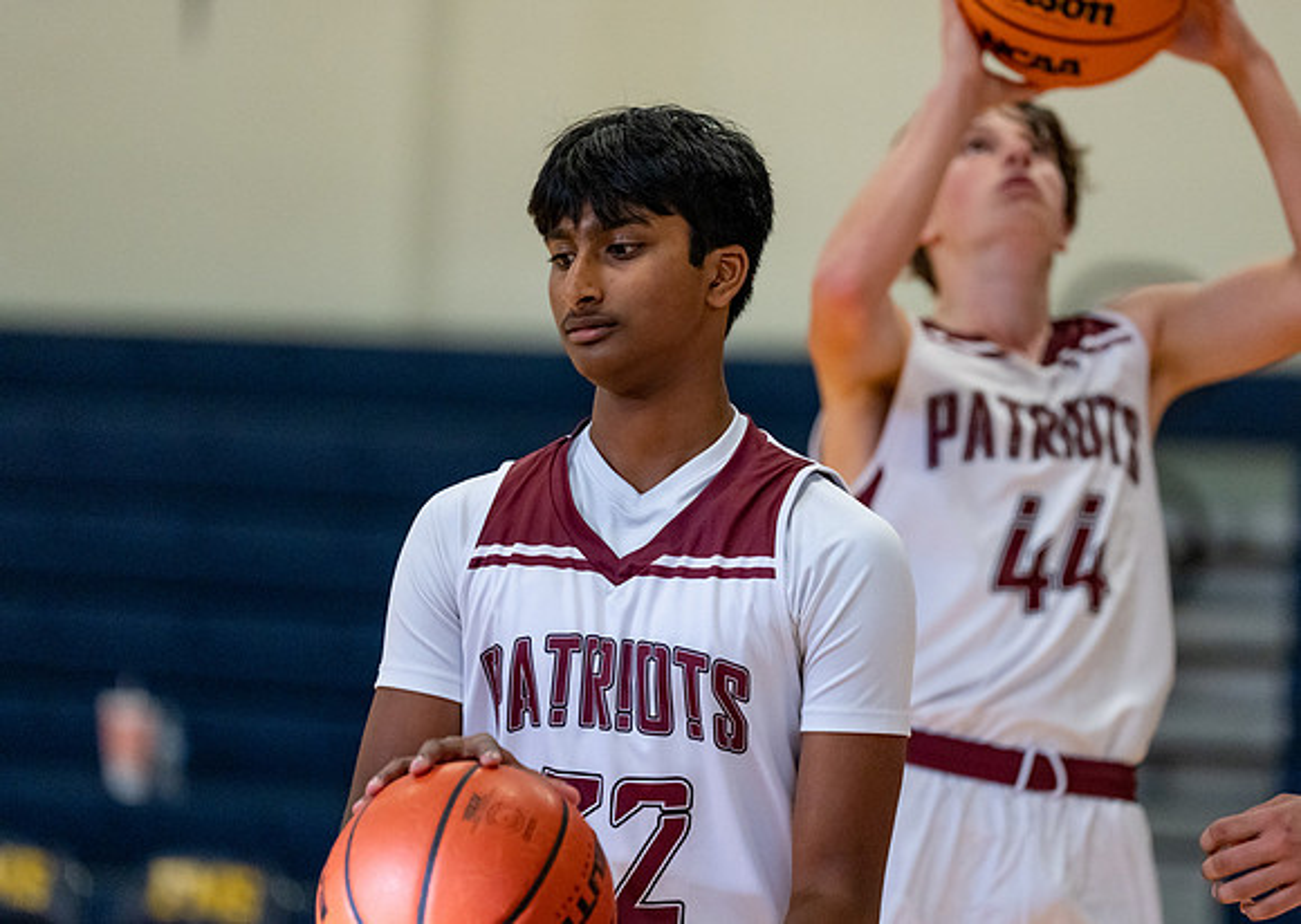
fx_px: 8030
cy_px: 397
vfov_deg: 6.6
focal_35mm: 218
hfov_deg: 9.3
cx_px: 708
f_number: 2.8
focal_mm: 176
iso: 5000
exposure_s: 1/1000
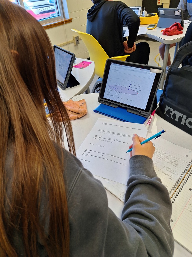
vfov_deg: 73.9
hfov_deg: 58.9
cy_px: 128
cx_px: 96
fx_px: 170
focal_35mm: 23
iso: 50
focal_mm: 5.54
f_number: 1.8
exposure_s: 1/120
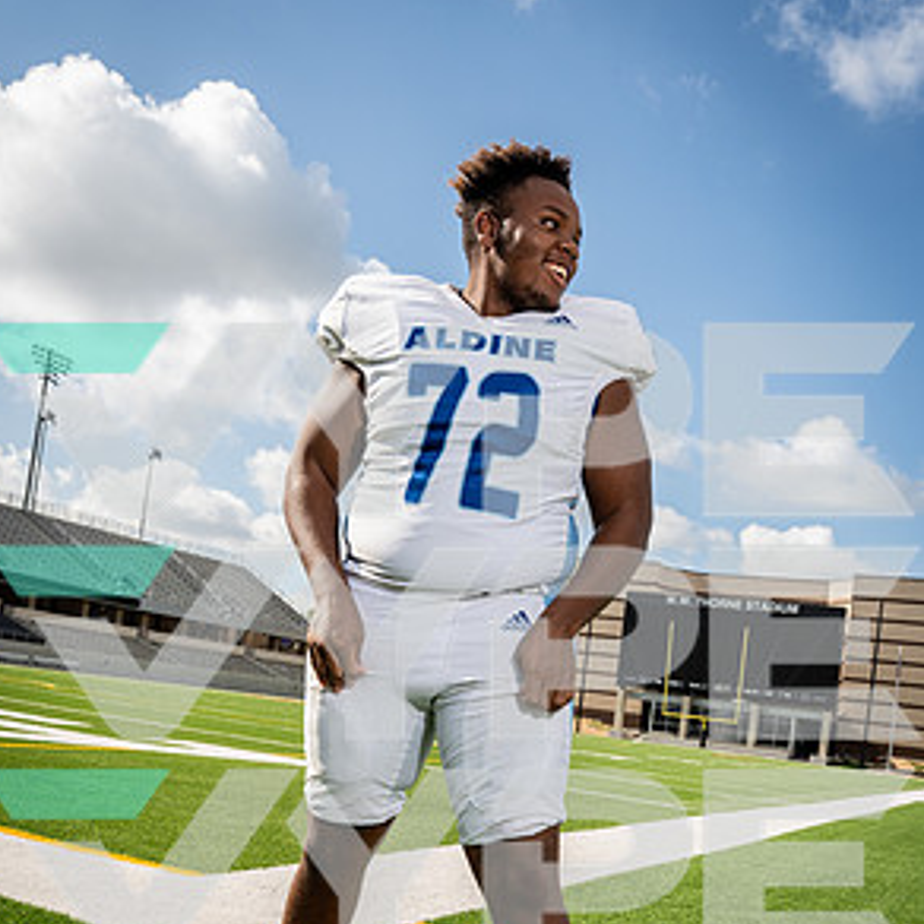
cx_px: 453
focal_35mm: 38
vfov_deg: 43.0
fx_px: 1148
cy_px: 646
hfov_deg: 43.9
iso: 125
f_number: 8
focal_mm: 29
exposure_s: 1/250
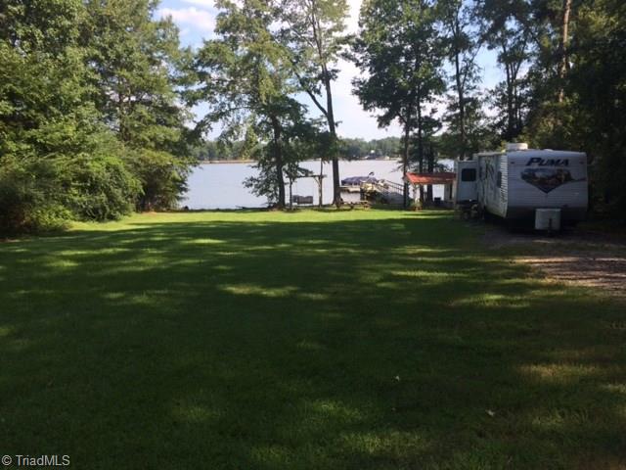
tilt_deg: -9.0
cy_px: 235
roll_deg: +0.6
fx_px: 524
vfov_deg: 48.2
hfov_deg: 61.7
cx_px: 313
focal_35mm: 29
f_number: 2.2
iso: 32
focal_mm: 4.15
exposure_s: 1/873
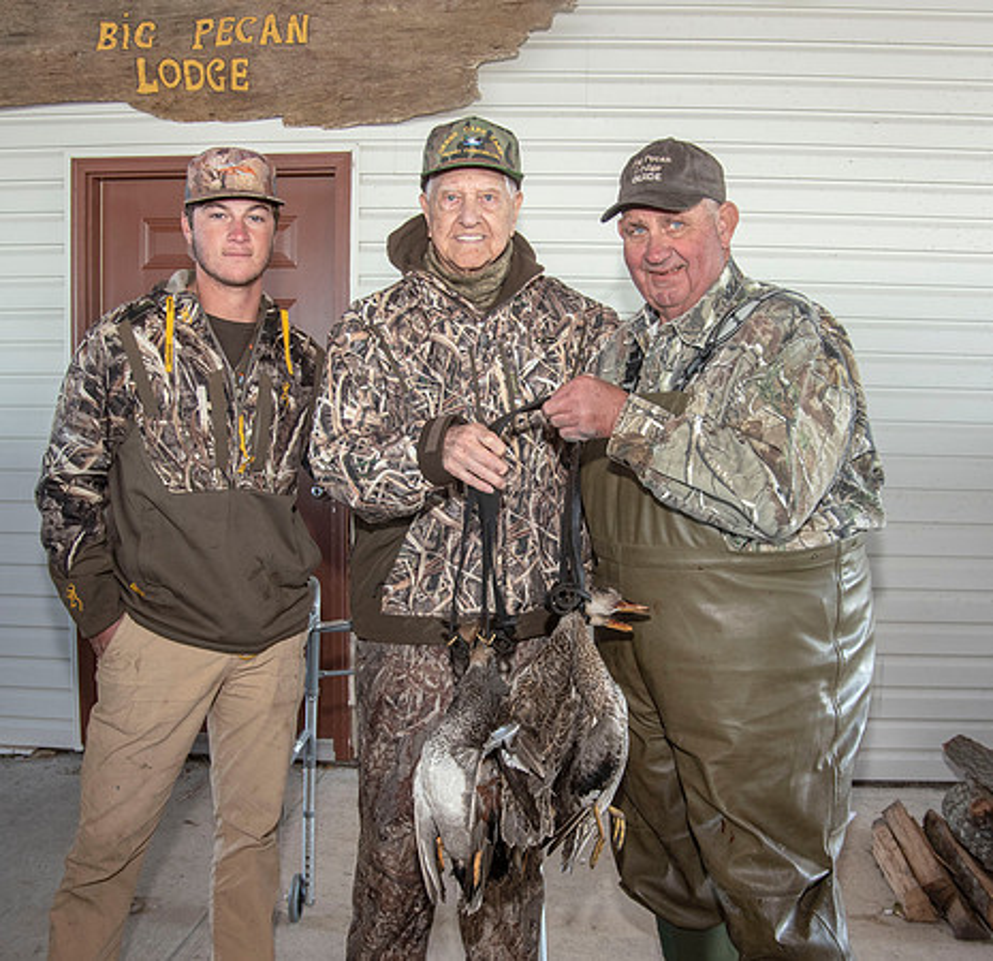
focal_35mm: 34
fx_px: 1089
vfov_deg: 47.5
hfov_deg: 48.9
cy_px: 529
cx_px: 565
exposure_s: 1/125
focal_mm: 24
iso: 1250
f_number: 5.6
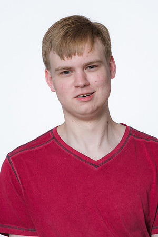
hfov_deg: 8.3
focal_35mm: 165
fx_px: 1086
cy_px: 118
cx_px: 79
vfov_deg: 12.5
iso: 400
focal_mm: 165
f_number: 7.1
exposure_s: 1/250
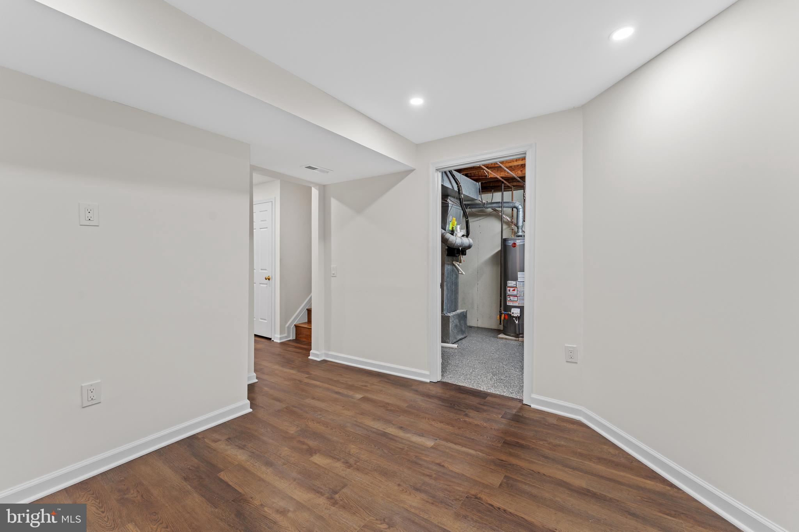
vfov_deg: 81.2
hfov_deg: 104.3
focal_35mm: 14
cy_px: 266
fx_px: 311
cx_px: 400
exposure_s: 1.3
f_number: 8
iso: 100
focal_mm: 14
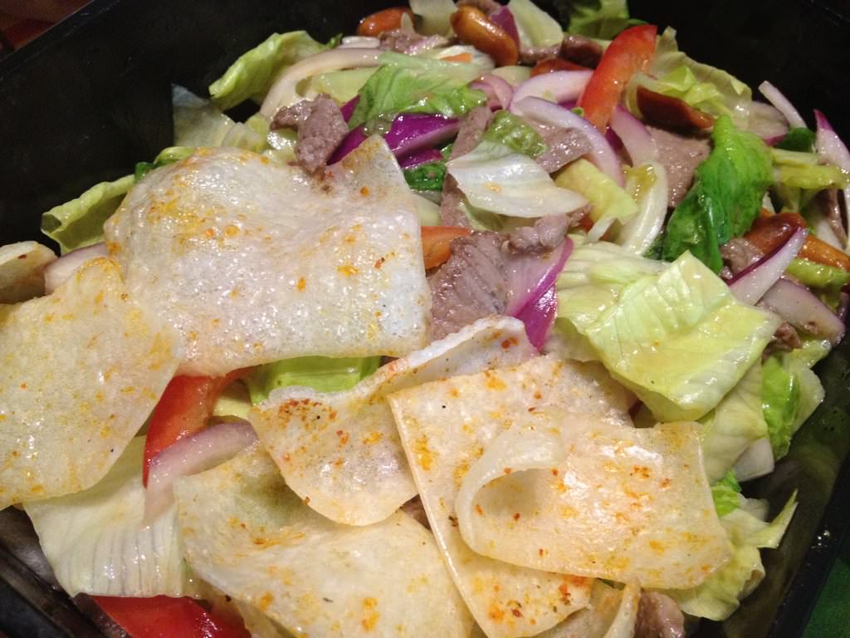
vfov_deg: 40.7
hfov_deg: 52.6
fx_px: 859
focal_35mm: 35
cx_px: 425
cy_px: 319
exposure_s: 1/20
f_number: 2.4
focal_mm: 4.28
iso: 320
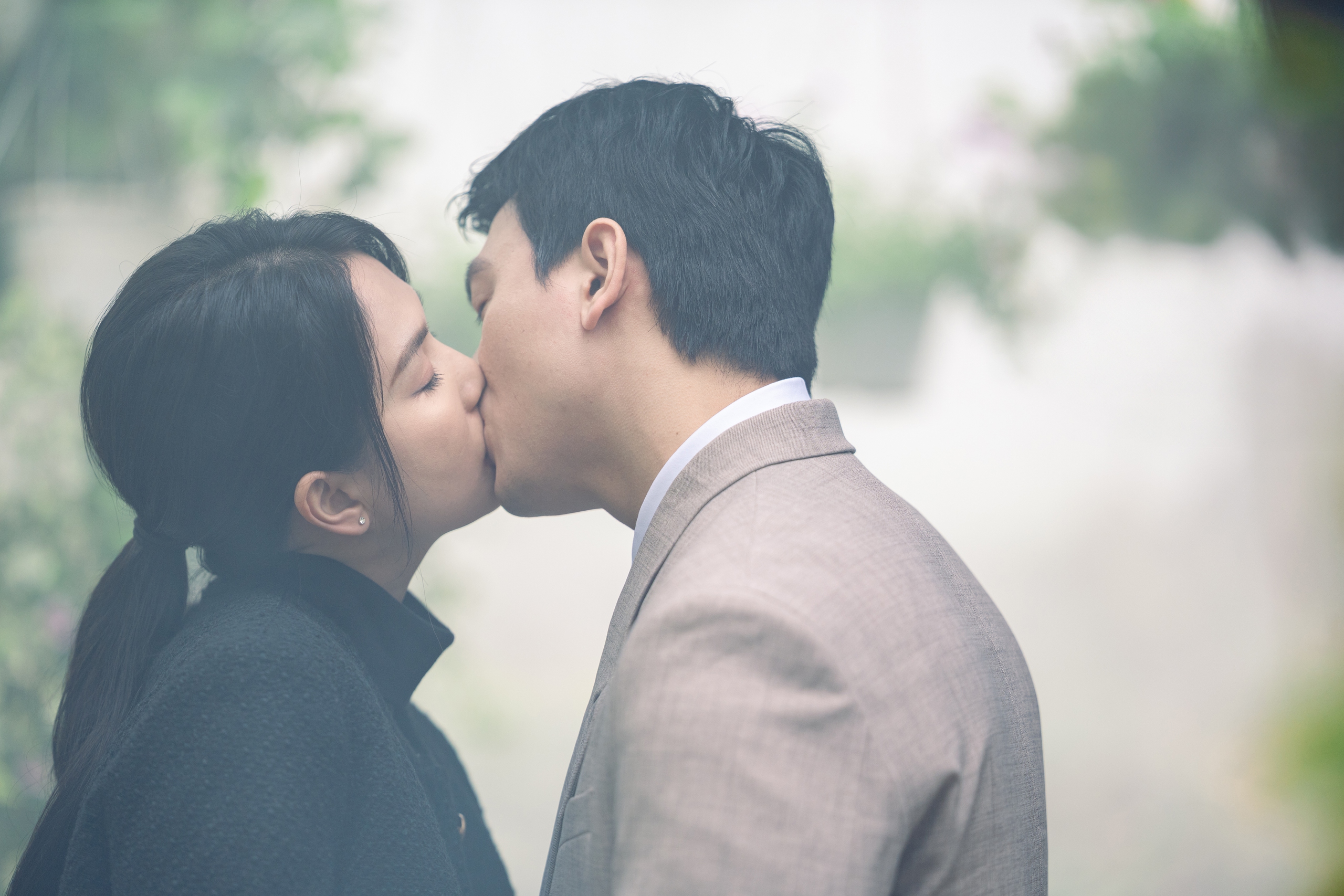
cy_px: 448
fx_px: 5040
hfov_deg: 15.2
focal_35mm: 135
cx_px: 672
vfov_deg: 10.2
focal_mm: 135
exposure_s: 1/400
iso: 400
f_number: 2
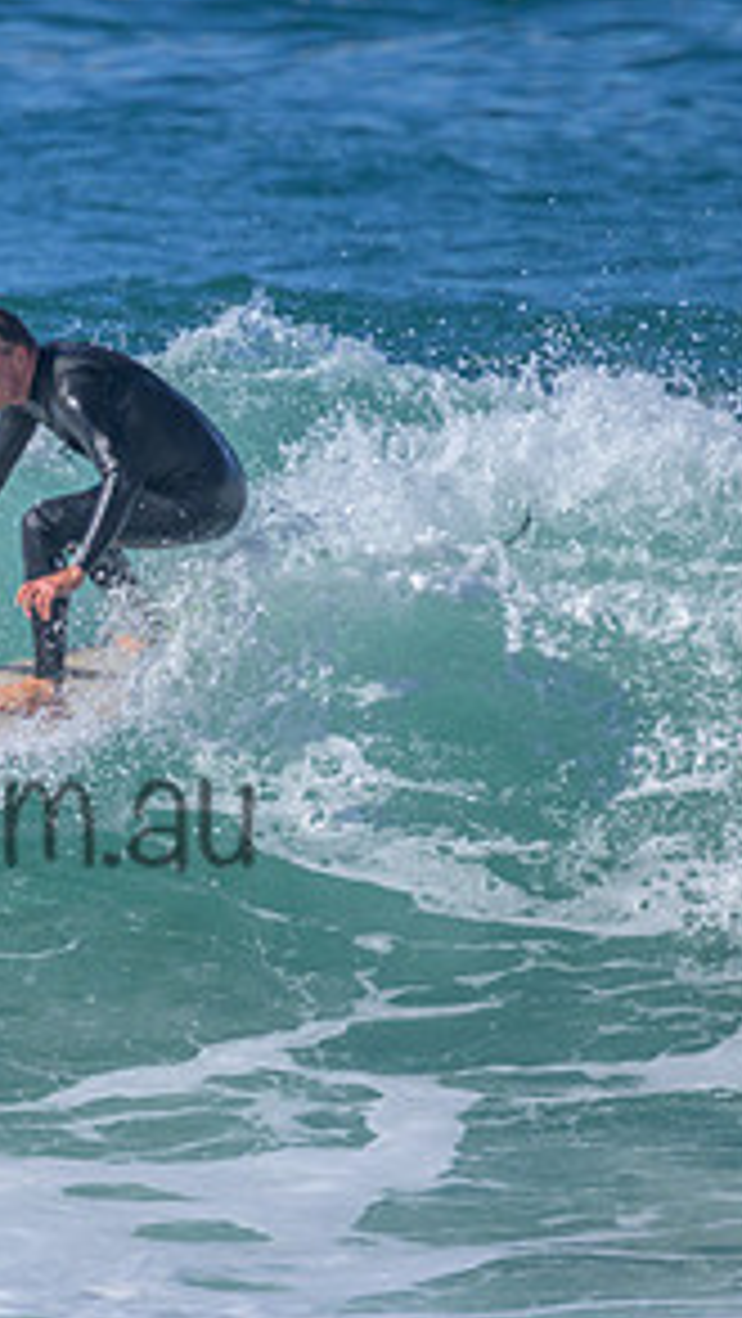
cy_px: 762
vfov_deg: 1.3
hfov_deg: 0.7
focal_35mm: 1661
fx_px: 58048
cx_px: -220
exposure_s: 1/2000
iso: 1000
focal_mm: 800
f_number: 11
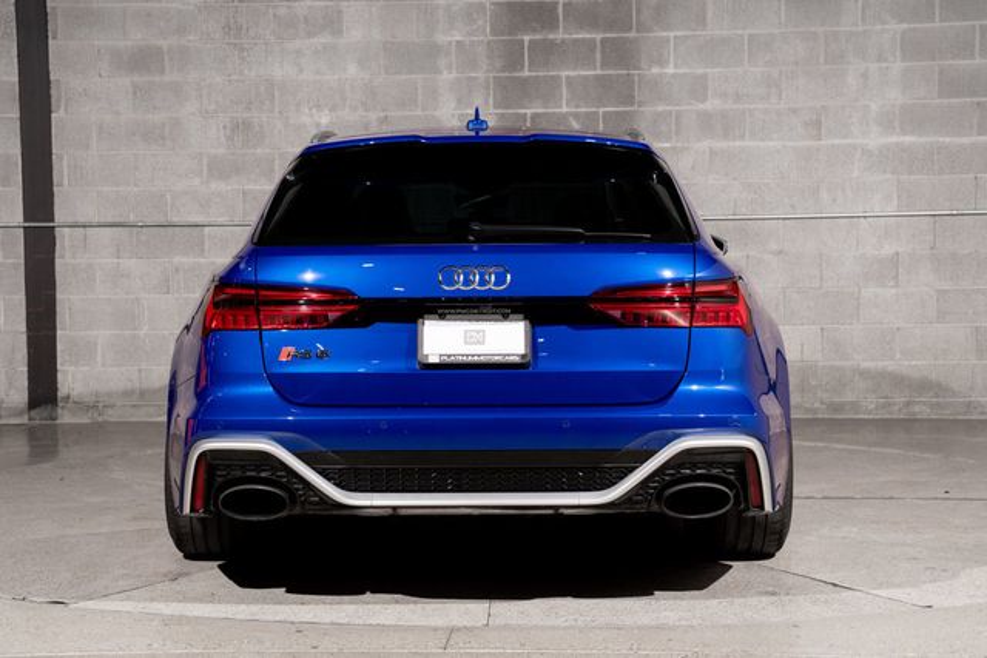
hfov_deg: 28.6
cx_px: 460
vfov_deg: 19.3
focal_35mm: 71
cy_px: 306
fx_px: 1938
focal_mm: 65
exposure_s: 1/160
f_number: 8
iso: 250
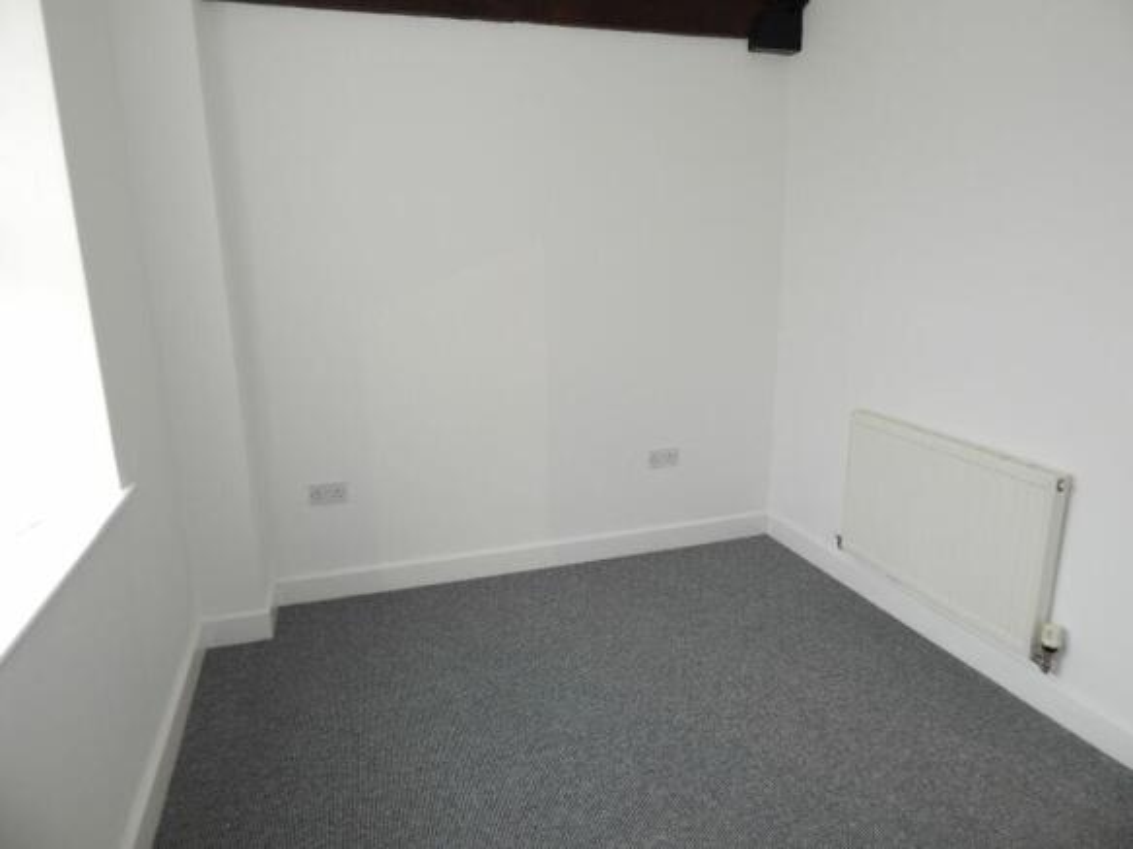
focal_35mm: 23
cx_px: 566
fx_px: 753
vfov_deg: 58.9
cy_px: 424
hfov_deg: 73.9
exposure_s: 1/30
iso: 200
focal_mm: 4
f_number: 3
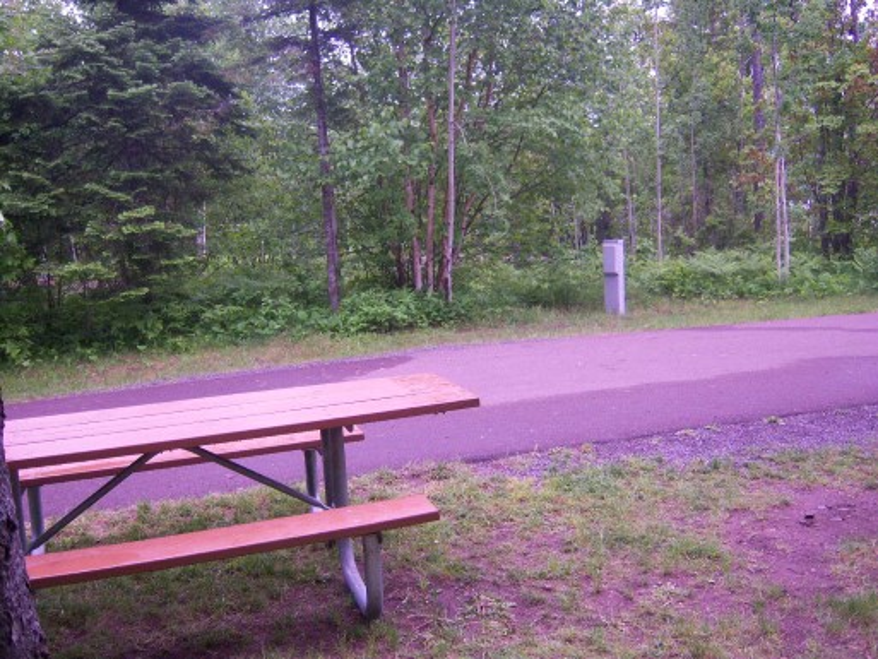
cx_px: 439
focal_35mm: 36
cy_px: 330
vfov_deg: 39.7
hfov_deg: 51.3
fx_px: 913
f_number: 2.8
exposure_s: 1/60
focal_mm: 7.5
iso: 160
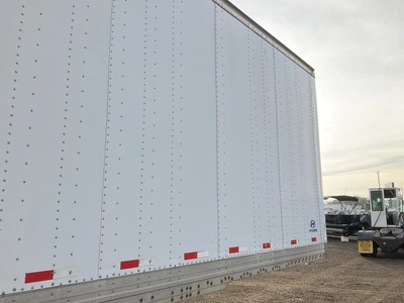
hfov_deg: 61.7
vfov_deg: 48.2
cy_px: 152
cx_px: 202
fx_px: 338
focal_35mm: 29
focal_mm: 3
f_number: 1.8
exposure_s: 1/1144
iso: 25
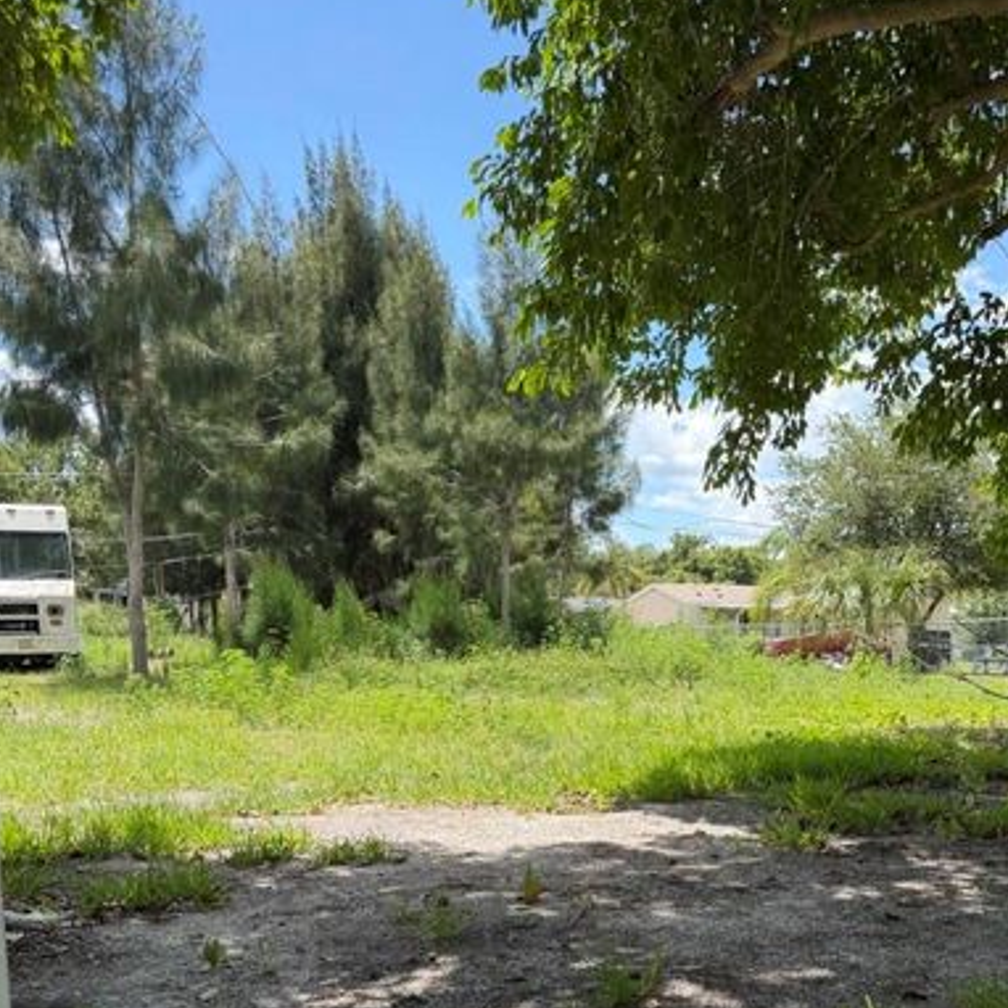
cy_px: 803
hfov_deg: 44.8
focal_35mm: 37
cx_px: 573
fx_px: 1219
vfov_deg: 42.9
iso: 100
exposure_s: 1/2169
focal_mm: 6.76
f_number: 1.78
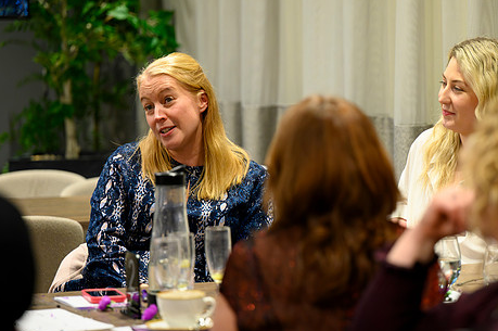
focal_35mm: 158
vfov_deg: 8.7
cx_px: 310
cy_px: 155
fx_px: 2183
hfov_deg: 13.0
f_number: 2.8
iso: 2000
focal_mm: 125
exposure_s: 1/200
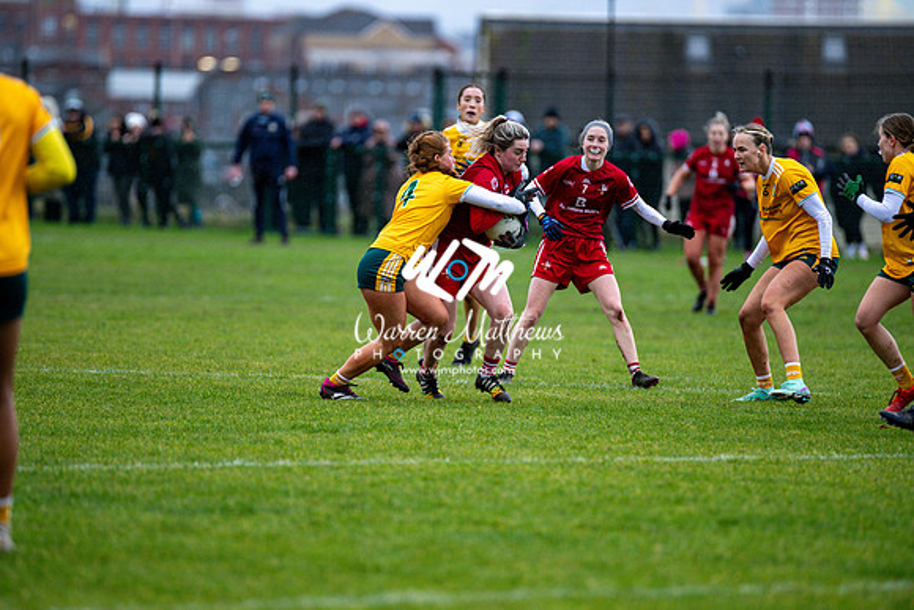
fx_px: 7618
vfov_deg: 4.6
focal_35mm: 300
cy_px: 305
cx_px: 457
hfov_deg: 6.9
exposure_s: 1/640
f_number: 2.8
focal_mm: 300
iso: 1600
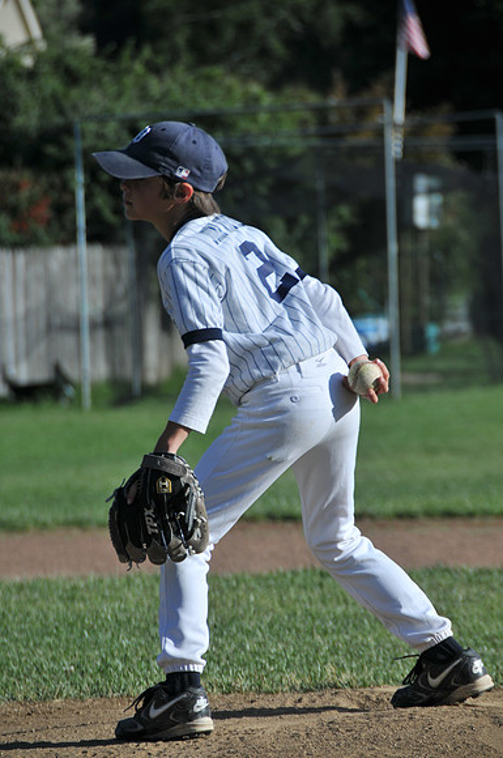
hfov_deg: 4.6
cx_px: 252
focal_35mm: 300
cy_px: 379
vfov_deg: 6.9
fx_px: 6306
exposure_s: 1/500
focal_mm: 200
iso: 200
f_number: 5.6
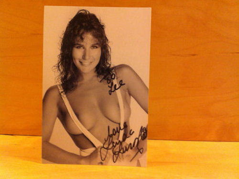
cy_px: 90
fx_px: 242
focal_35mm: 35
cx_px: 120
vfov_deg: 40.7
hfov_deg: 52.6
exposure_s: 1/17
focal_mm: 3.85
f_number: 2.8
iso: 320
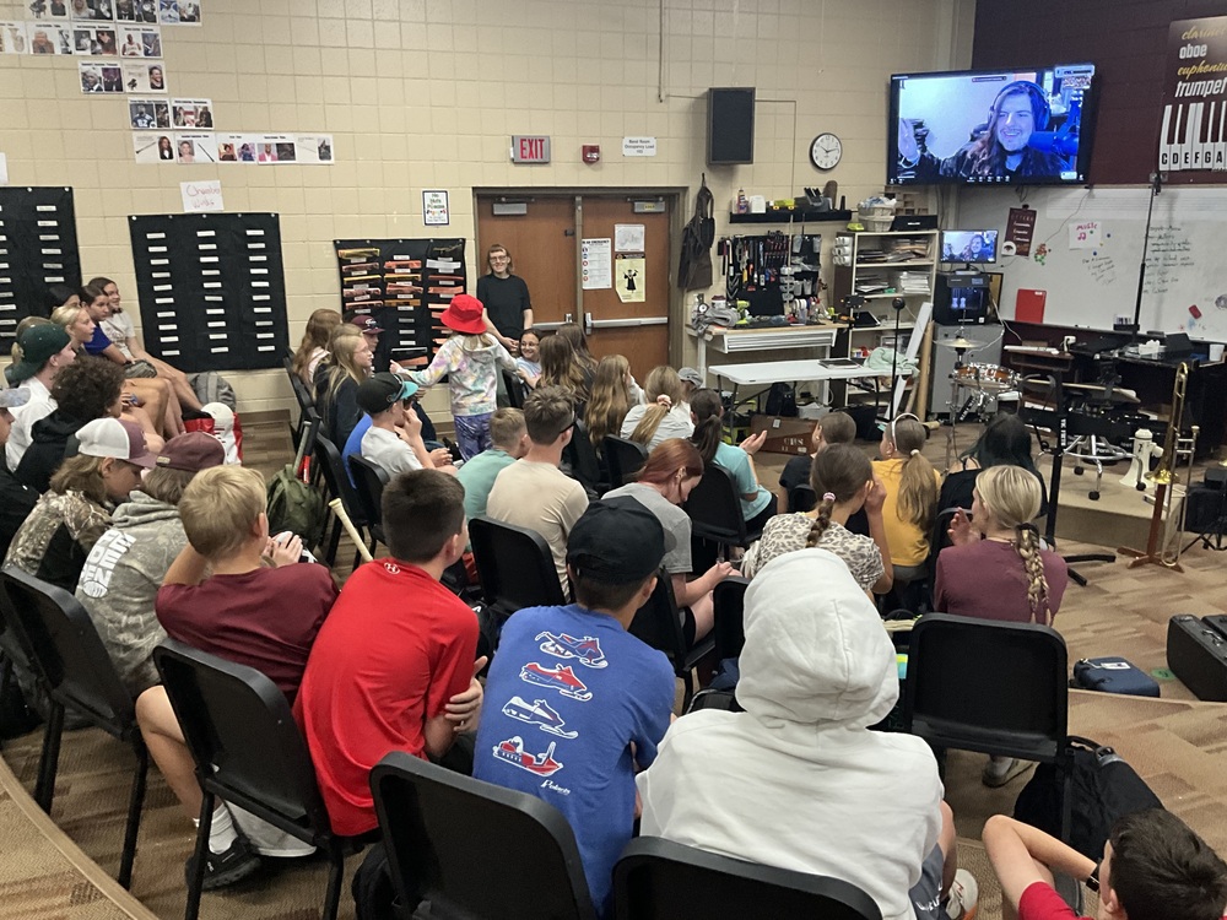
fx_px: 1028
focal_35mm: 29
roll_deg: -0.1
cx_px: 614
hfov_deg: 61.7
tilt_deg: -15.6
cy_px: 460
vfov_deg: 48.2
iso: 250
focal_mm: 3
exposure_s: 1/60
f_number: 1.8
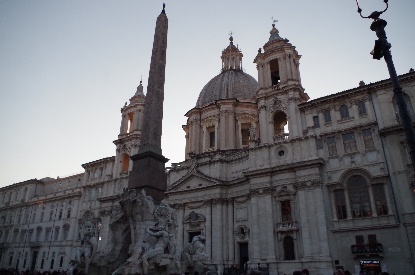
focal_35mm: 27
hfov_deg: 67.5
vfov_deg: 47.7
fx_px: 311
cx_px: 208
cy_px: 138
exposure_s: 1/5000
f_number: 4.5
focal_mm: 18
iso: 3200
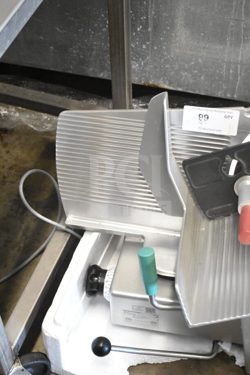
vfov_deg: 33.4
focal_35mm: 60
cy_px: 188
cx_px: 125
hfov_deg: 22.6
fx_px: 624
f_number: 5
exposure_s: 1/60
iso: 6400
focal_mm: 40
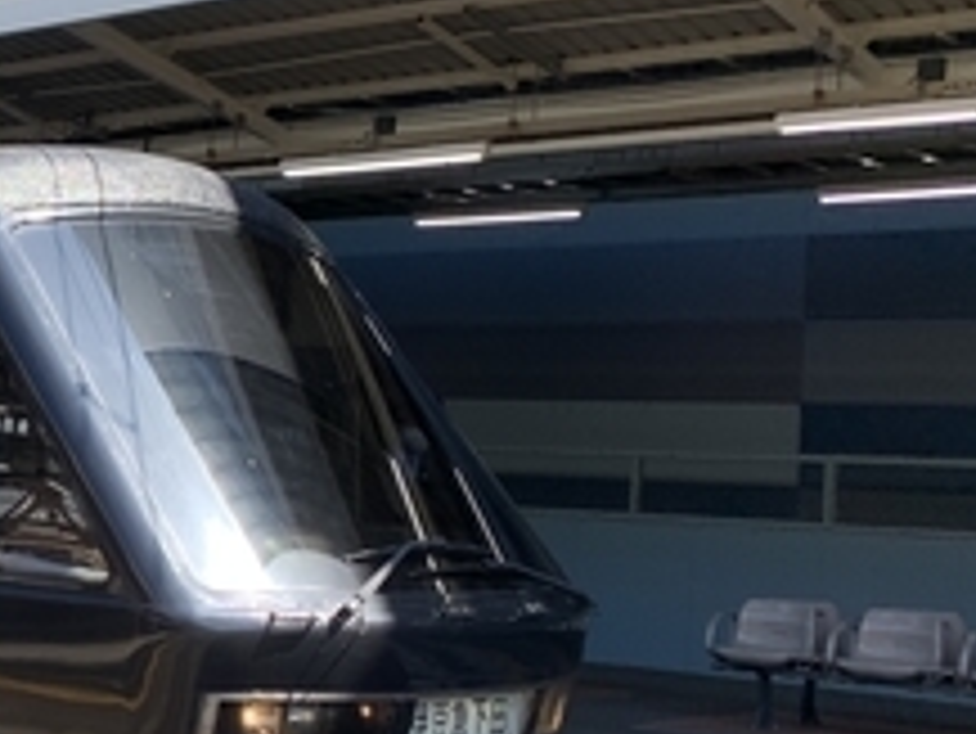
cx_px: -328
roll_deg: -0.6
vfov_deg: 20.4
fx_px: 2031
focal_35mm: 72
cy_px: 428
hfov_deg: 23.5
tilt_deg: -1.0
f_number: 1.8
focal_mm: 4.25
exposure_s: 1/683
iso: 25
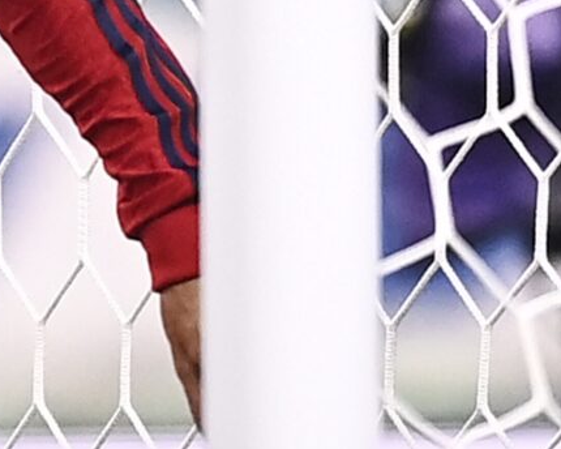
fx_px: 27861
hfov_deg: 1.2
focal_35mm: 1678
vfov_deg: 0.9
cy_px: 39
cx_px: -455
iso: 2000
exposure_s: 1/1600
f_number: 3.5
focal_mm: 400
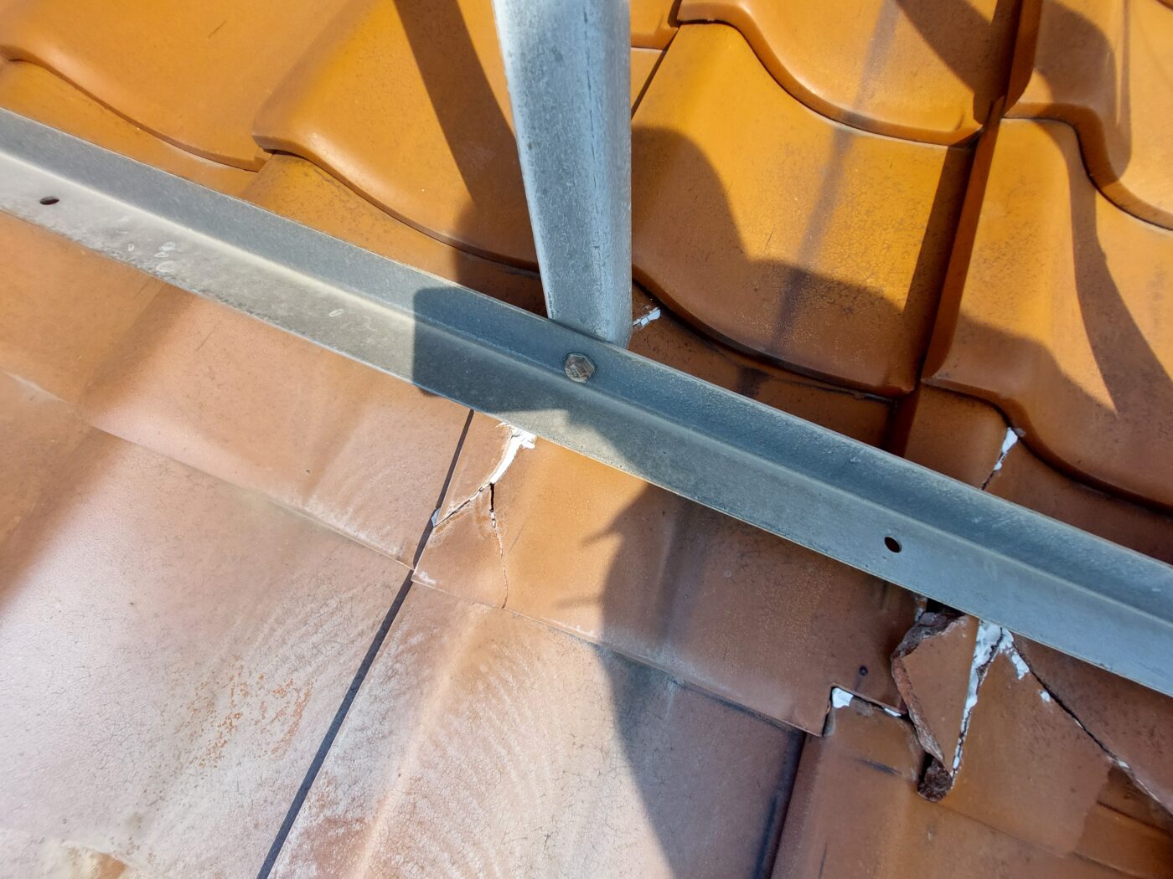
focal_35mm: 13
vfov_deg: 89.9
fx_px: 441
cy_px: 440
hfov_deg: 106.2
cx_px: 586
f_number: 2.2
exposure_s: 1/1005
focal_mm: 1.74
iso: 50
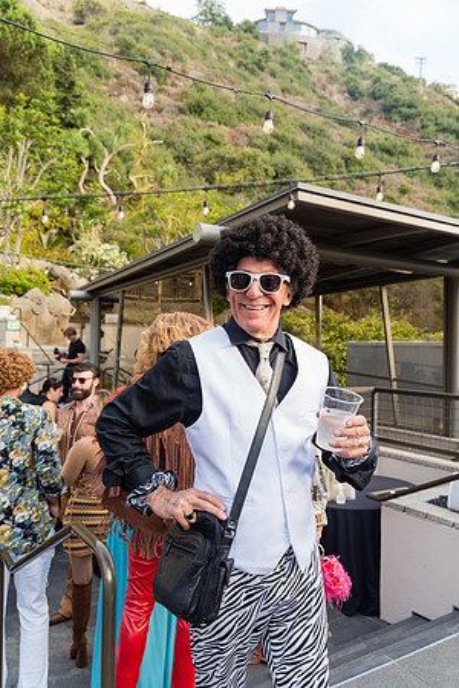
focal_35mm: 28
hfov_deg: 46.4
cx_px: 230
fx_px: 535
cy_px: 344
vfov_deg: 65.5
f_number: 5
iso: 320
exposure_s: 1/200
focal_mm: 28
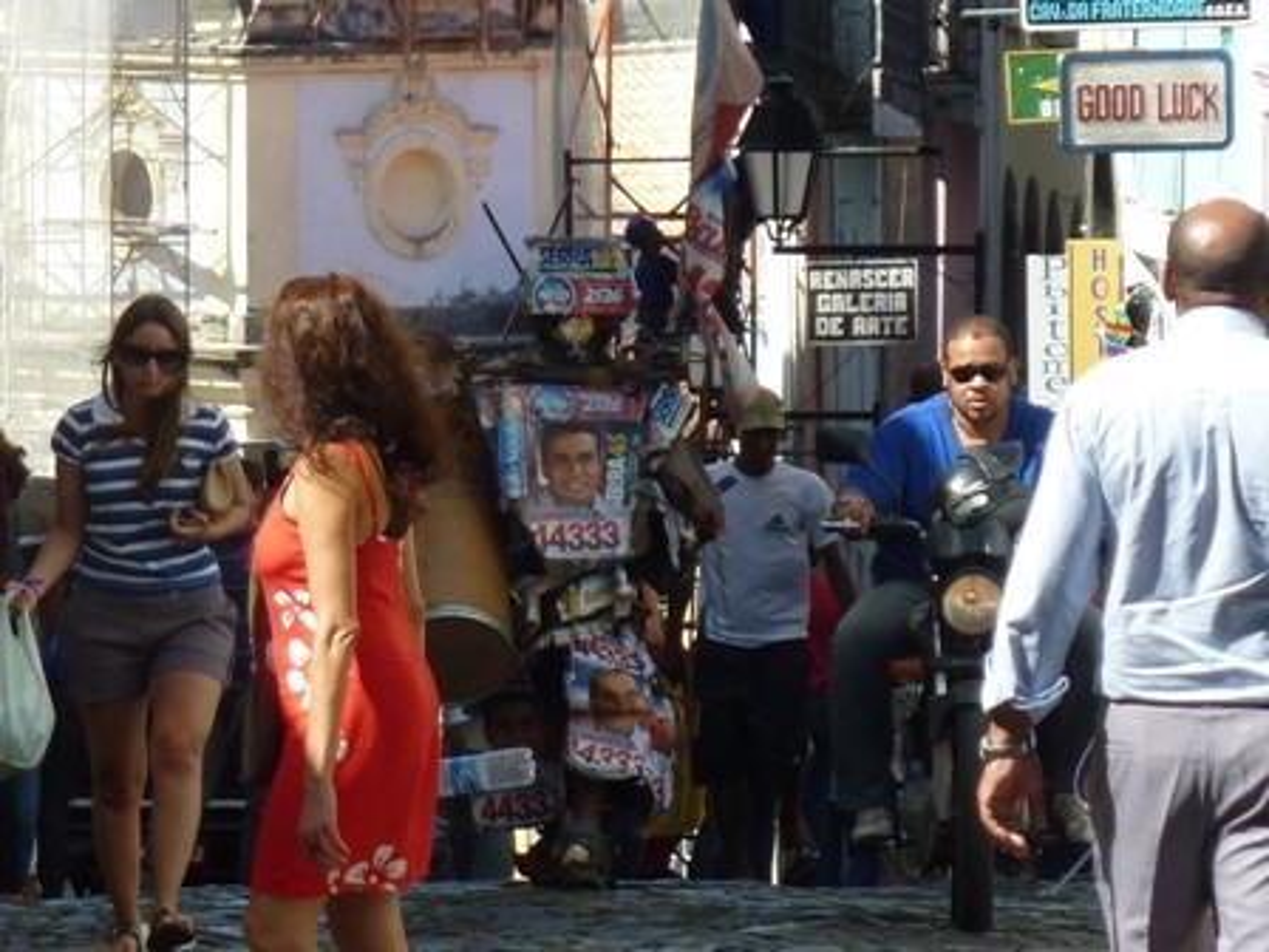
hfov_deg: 4.9
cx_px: 634
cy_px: 476
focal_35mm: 406
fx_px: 14884
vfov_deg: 3.7
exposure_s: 1/250
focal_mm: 37
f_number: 4.6
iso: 80
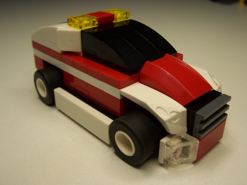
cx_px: 126
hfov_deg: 49.0
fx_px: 271
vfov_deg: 37.7
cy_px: 91
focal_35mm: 38
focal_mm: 5.6
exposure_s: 1/125
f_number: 2.8
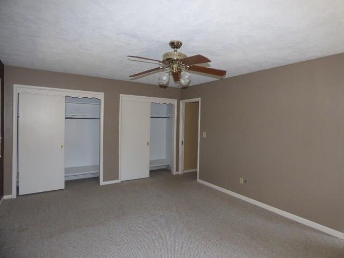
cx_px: 172
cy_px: 129
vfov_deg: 66.0
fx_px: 199
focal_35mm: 20
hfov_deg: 81.7
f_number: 2.8
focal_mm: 3.58
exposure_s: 1/80
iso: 200
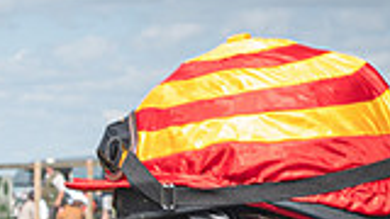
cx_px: -46
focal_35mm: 267
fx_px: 2761
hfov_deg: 8.0
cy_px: 386
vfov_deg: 4.5
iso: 80
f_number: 8
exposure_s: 1/80
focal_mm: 50
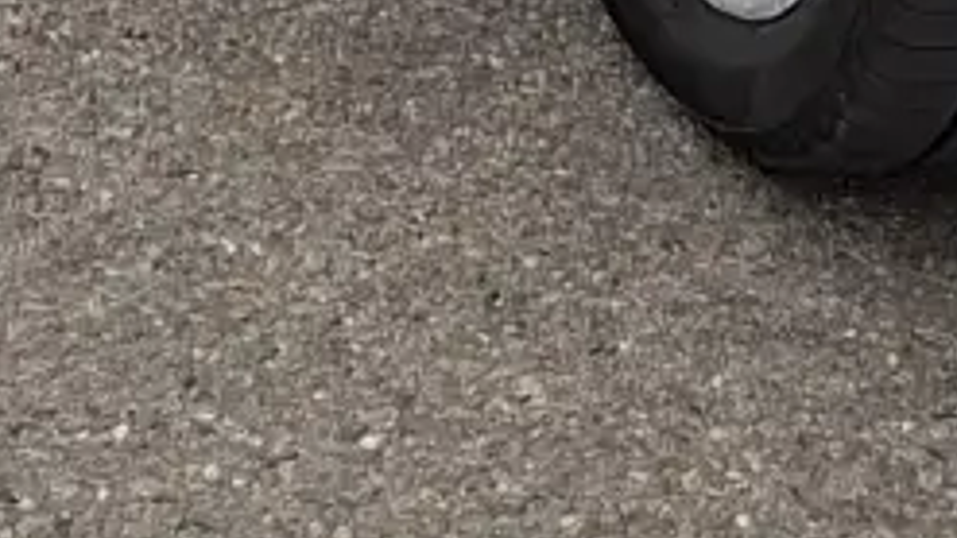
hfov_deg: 10.1
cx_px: 707
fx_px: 5406
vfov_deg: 5.3
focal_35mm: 213
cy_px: -1208
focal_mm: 5.54
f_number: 1.8
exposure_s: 1/558
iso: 40
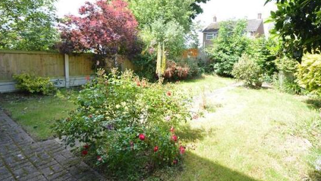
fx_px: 162
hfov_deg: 88.8
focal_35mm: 19
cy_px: 76
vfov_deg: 58.1
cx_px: 187
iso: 100
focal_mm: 10
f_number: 5
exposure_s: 1/100
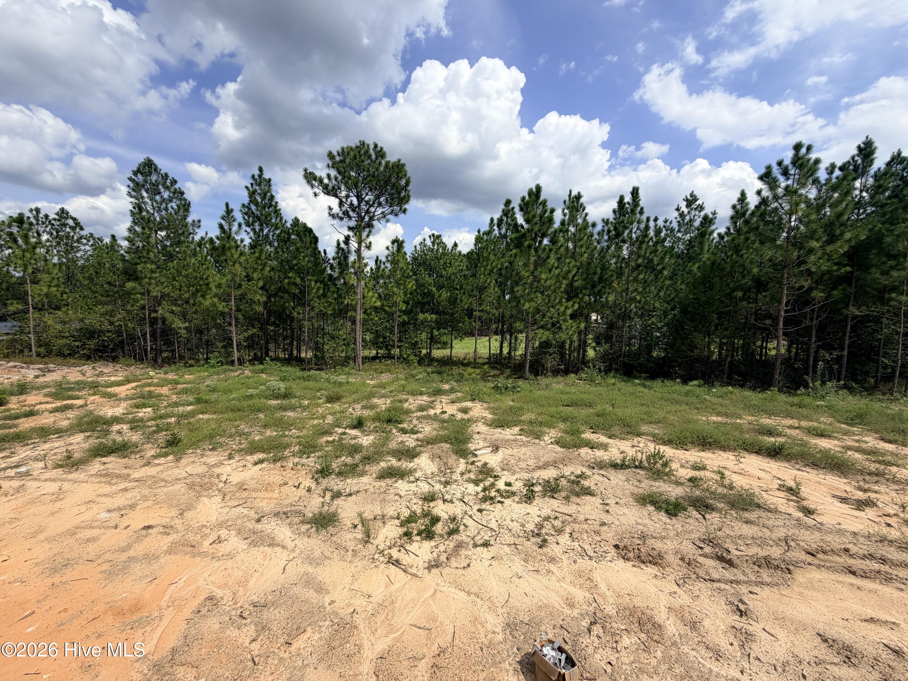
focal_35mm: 14
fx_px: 367
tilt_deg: -5.7
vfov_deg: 85.7
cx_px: 454
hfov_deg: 102.1
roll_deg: -1.5
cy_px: 340
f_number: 2.2
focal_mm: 2.22
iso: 20
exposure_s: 1/1211
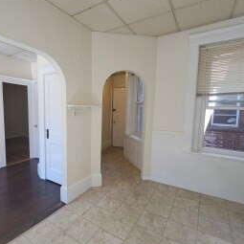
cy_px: 122
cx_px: 91
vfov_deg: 80.7
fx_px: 144
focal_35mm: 18
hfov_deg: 79.2
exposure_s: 1/40
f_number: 2.2
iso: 50
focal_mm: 1.74
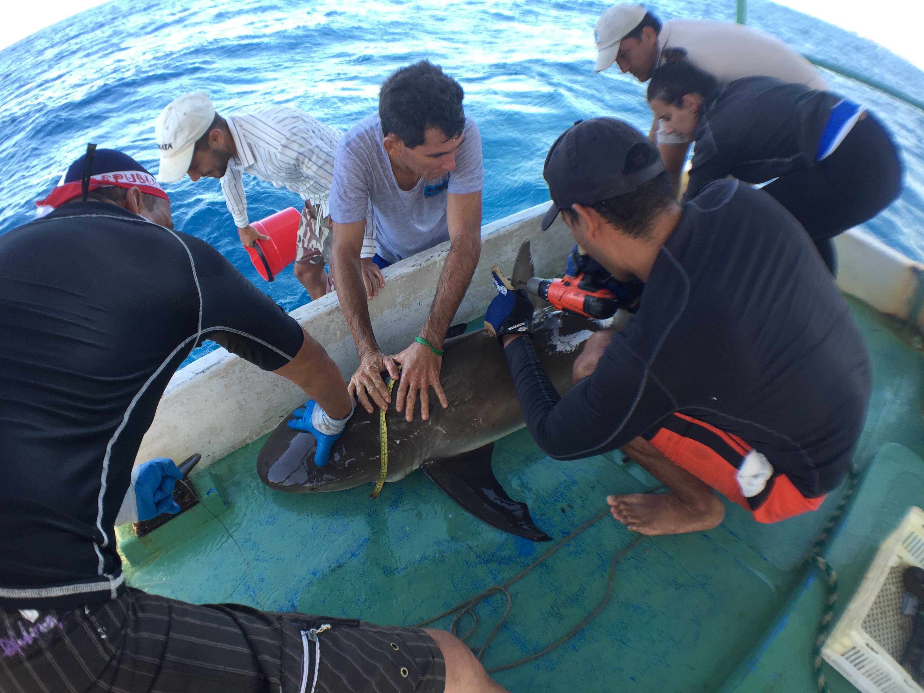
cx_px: 462
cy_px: 346
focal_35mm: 29
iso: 32
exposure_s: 1/162
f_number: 2.2
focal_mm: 4.15
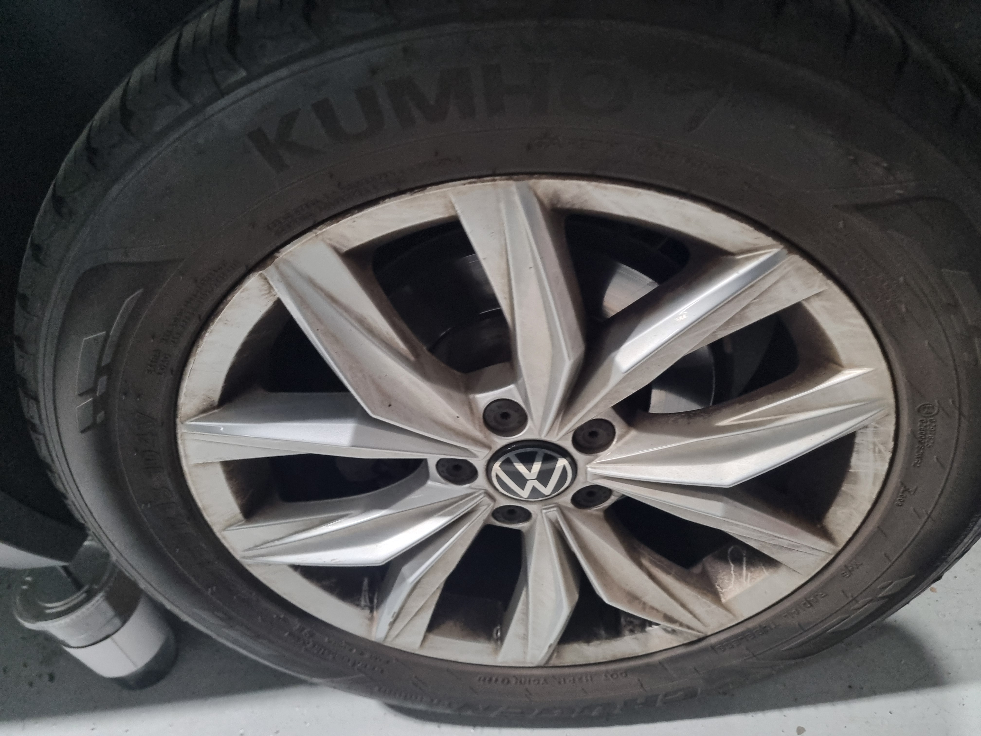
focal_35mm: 26
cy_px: 368
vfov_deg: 53.1
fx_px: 737
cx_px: 490
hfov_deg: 67.3
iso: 500
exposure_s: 1/24
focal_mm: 5.4
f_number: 1.8
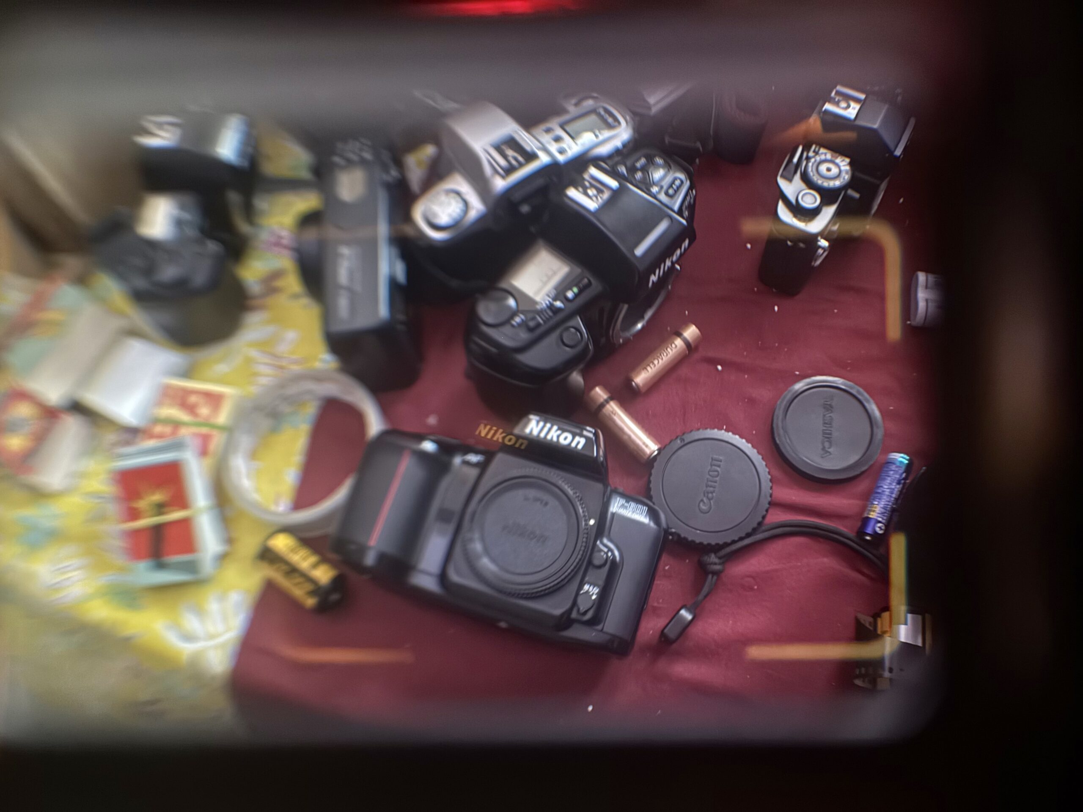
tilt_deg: -67.2
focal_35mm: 48
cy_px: 406
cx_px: 542
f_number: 1.78
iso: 400
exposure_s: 1/15
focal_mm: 6.76
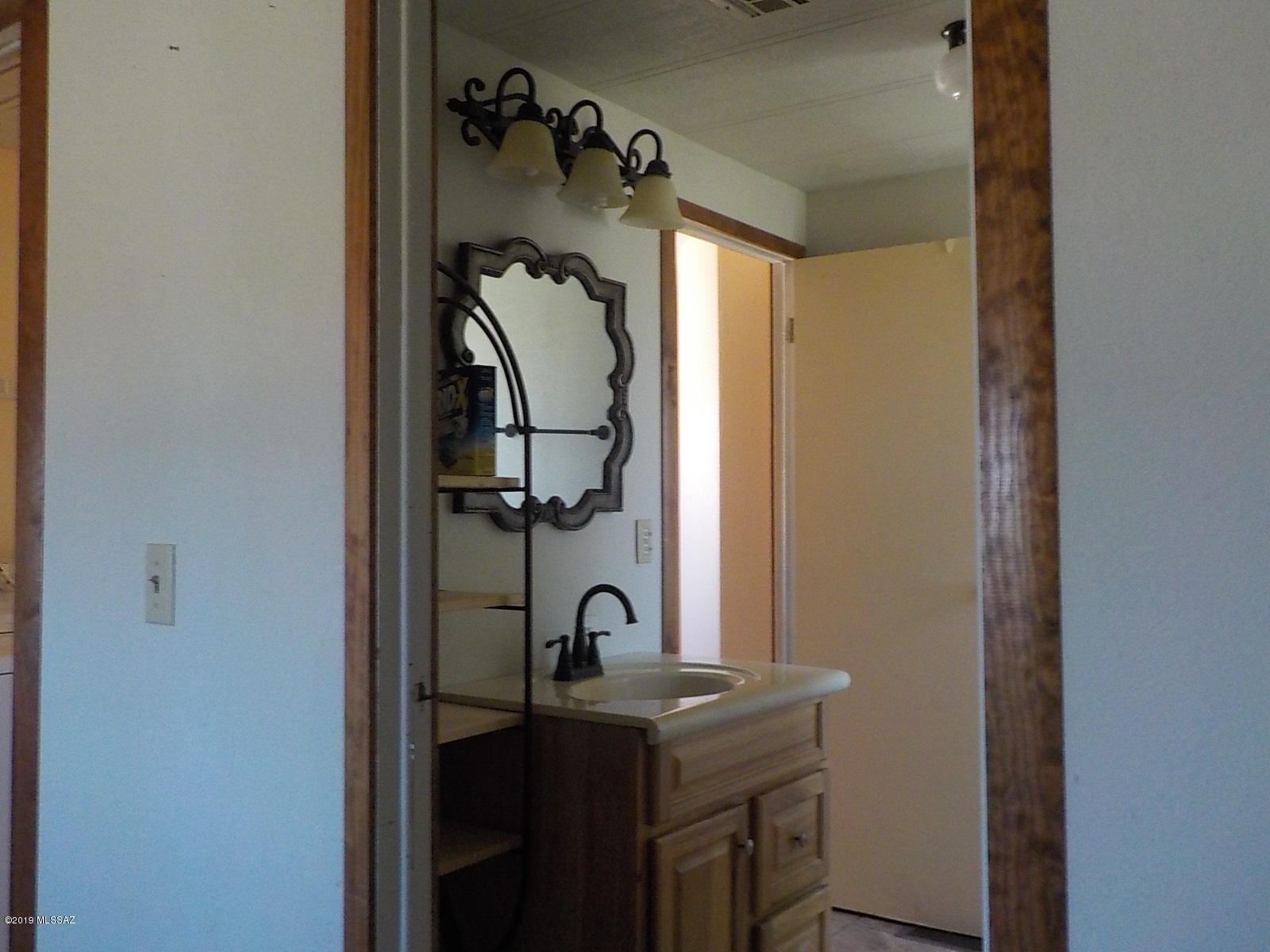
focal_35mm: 30
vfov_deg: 46.8
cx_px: 635
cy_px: 476
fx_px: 1101
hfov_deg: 60.0
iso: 360
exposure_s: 1/30
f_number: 3.3
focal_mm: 4.1
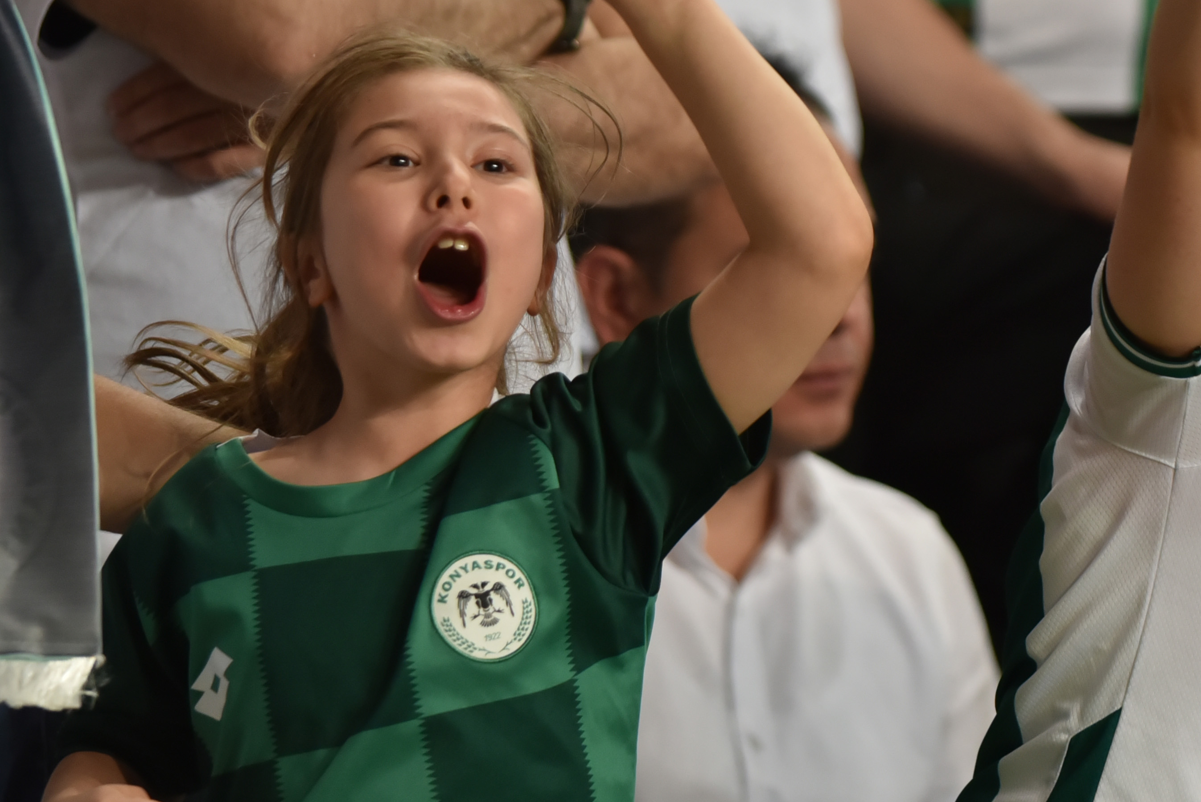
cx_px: 681
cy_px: 106
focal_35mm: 670
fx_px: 22358
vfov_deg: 2.1
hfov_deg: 3.1
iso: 1000
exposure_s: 1/800
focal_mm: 300
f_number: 2.8
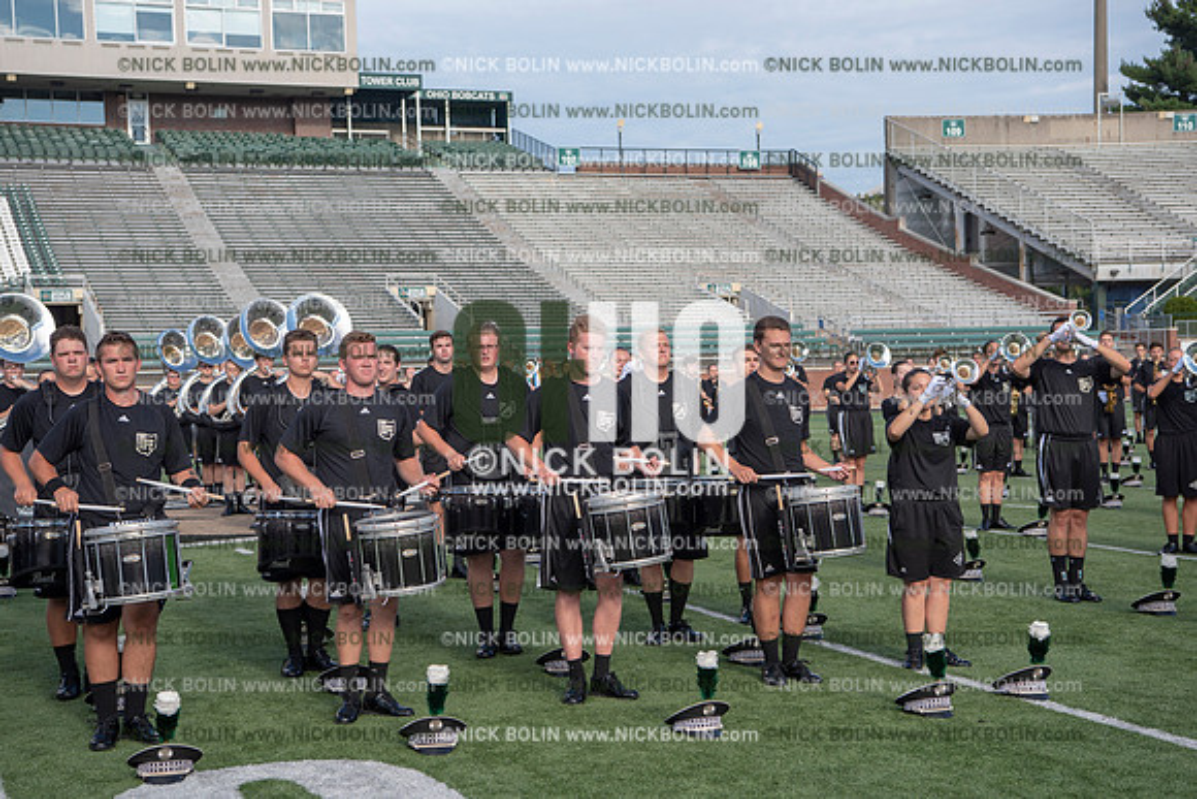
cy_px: 400
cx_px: 598
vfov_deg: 23.4
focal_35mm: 58
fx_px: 1929
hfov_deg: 34.5
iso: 100
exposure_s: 1/400
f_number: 5.6
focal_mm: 58
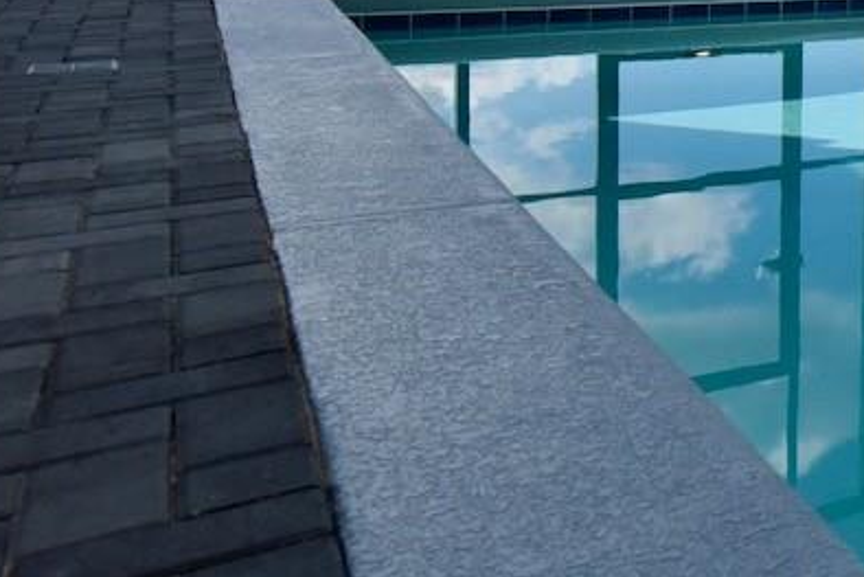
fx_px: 1248
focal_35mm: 52
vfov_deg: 24.3
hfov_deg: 25.5
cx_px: 1373
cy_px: -59
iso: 1800
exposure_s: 1/4000
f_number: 8
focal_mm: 16
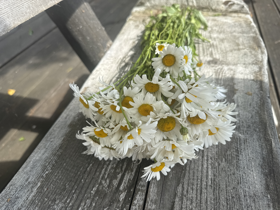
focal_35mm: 24
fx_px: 194
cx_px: 140
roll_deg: +12.1
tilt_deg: -40.0
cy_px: 105
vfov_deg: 56.8
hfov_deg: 71.6
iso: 80
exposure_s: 1/2041
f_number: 1.78
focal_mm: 6.76
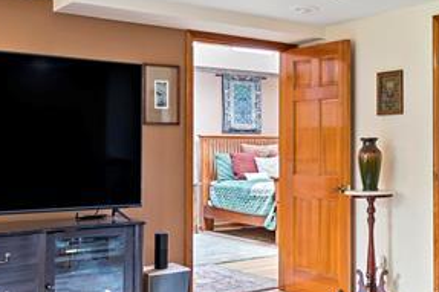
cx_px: 447
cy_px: 154
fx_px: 646
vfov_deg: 25.5
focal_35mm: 53
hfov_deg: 34.0
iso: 320
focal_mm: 14
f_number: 9
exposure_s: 1/1.25
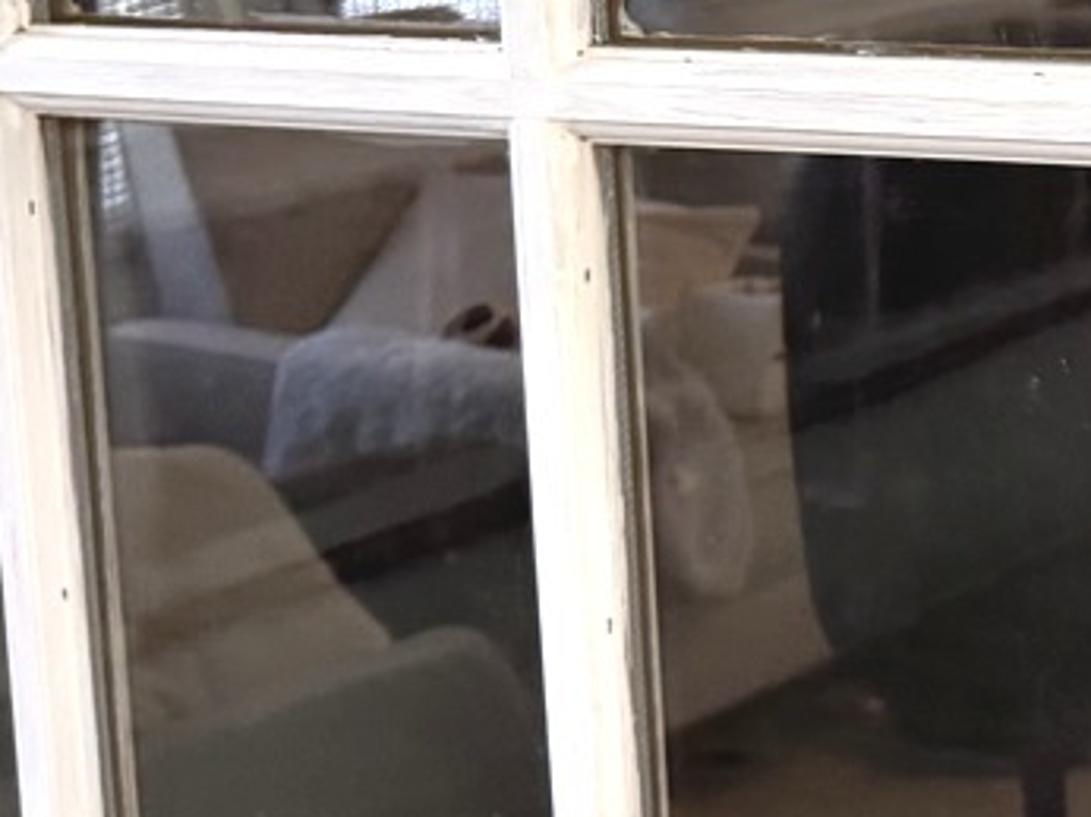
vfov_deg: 14.4
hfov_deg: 17.3
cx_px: 1737
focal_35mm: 100
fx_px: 3150
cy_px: -110
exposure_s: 1/120
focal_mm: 6.76
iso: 200
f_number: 1.78
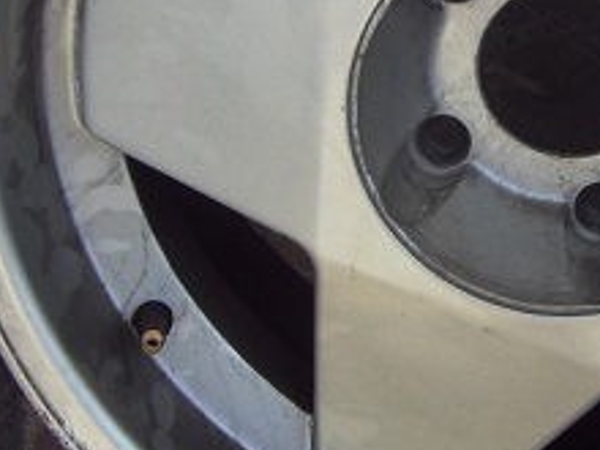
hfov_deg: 17.9
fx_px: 1889
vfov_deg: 13.5
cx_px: 498
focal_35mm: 109
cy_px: 94
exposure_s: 1/250
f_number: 3.5
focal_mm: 6.6
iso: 80
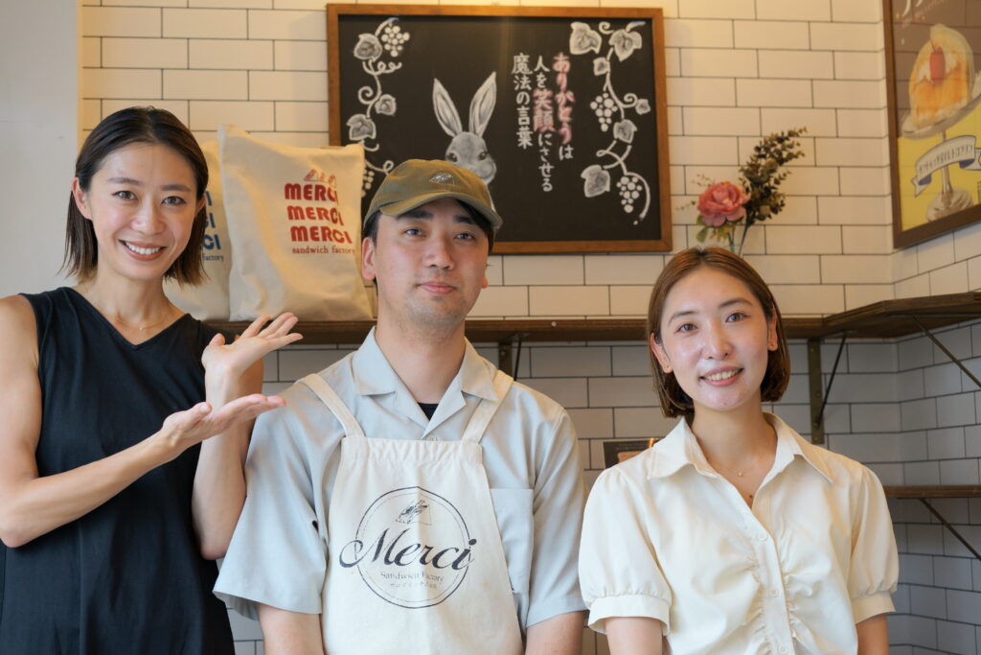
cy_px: 328
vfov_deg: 24.6
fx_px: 1499
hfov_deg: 36.2
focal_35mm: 55
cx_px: 490
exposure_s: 1/160
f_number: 4
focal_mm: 55
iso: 500
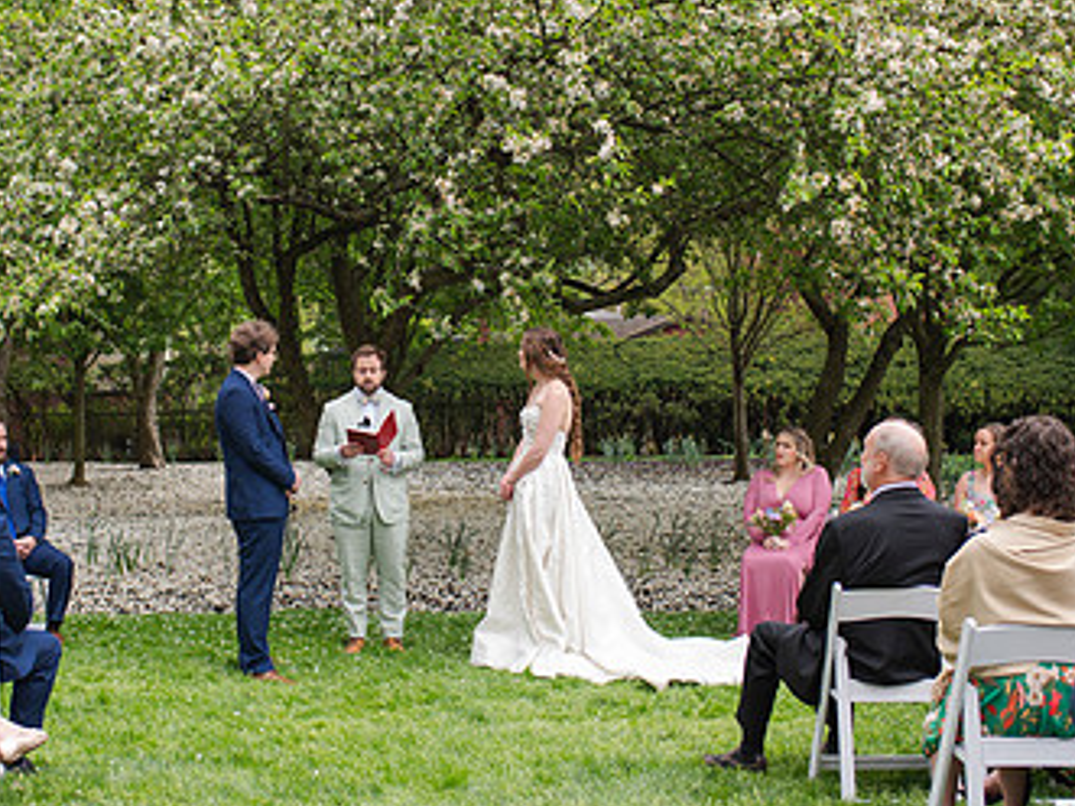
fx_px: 1832
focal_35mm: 59
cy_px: 299
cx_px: 419
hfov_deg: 32.6
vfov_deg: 24.7
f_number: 3.2
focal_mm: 35
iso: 180
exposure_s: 1/640
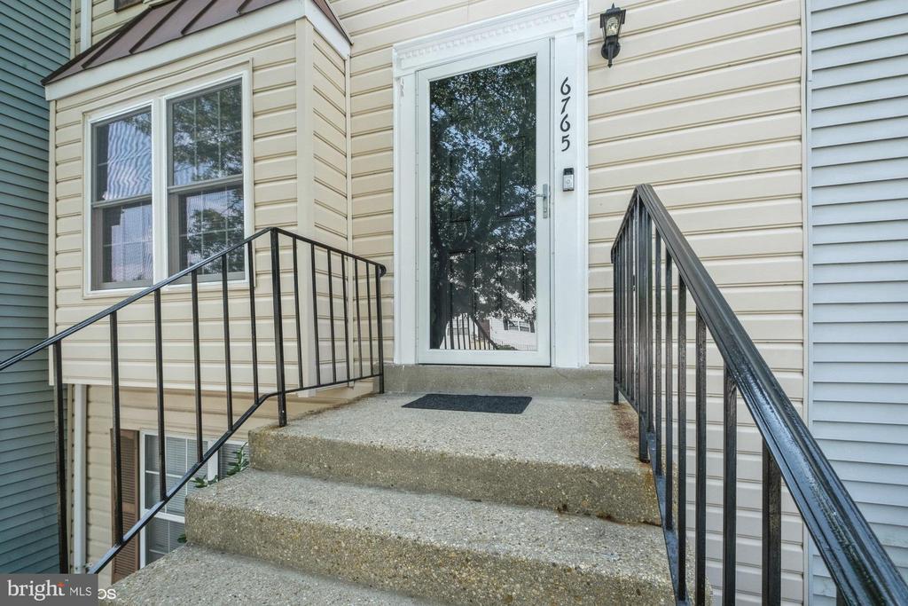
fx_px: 378
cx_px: 454
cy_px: 303
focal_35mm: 15
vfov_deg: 77.3
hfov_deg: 100.4
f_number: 8
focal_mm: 10
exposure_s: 1/125
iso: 400
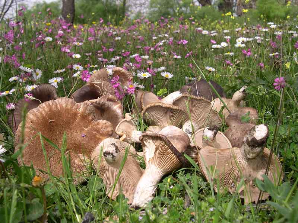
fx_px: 327
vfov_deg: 37.7
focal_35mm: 38
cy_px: 112
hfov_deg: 49.0
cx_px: 149
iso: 100
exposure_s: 1/145
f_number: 7.6
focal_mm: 8
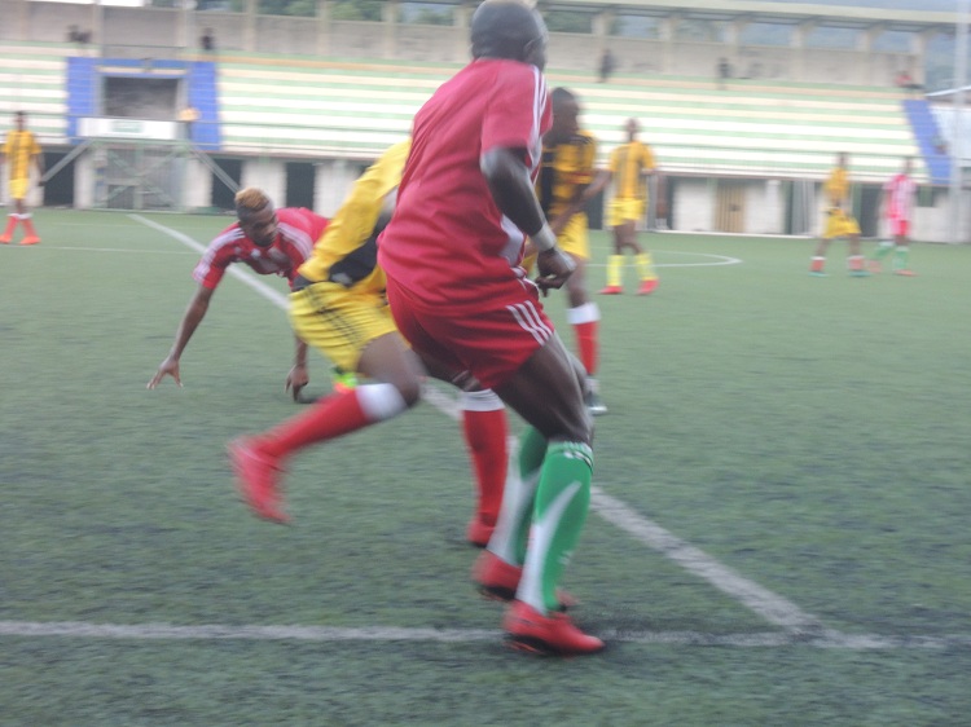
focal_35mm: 85
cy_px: 364
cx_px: 486
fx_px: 2384
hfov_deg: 23.0
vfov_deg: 17.4
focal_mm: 15.2
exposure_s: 1/60
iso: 400
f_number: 5
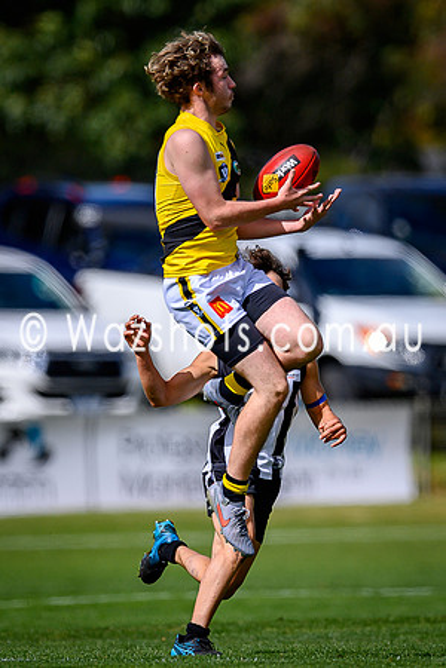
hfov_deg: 1.4
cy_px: 308
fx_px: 18299
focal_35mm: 985
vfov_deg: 2.1
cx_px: 241
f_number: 4
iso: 125
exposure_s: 1/2500
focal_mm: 500
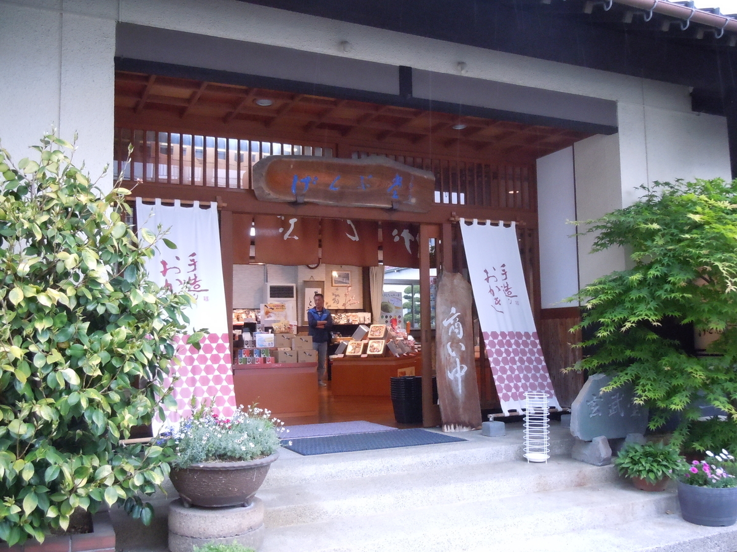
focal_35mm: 33
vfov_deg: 42.9
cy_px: 276
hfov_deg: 55.4
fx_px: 703
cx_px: 368
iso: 800
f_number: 4
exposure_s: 1/50
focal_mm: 5.9
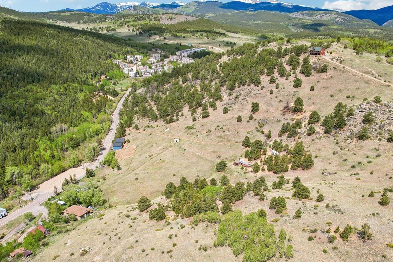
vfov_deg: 43.3
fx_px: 327
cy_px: 163
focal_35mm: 30
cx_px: 225
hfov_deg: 61.6
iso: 100
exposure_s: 1/2000
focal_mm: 8.4
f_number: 2.8
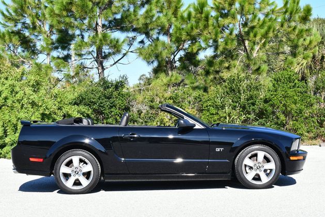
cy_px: 108
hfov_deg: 31.0
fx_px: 587
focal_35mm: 65
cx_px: 161
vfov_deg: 20.9
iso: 200
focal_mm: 32
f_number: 8
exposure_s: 1/250
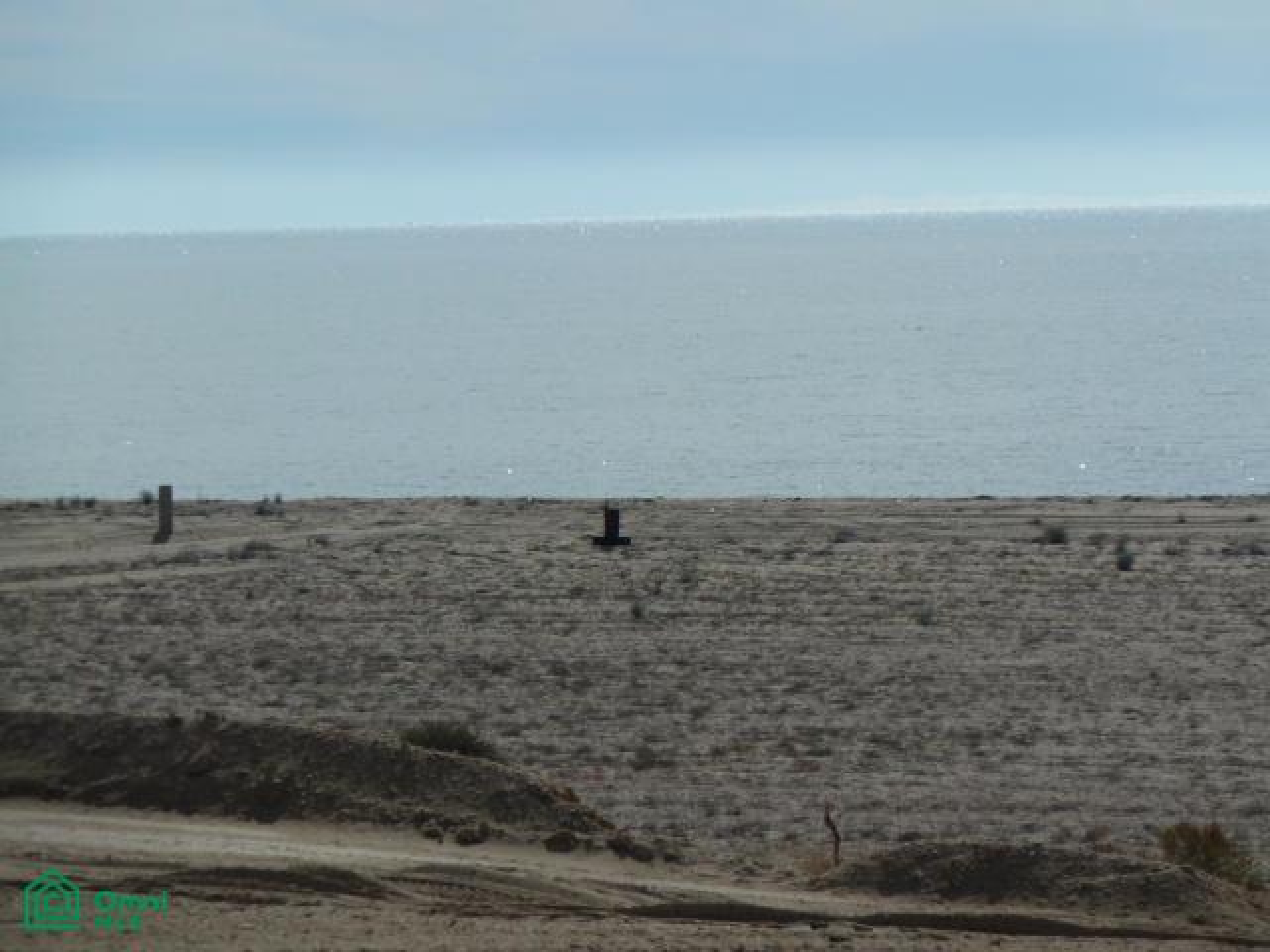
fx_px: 8879
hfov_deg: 8.2
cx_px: 635
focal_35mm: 242
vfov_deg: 6.1
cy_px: 476
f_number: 6.3
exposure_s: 1/800
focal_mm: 39.7
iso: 80
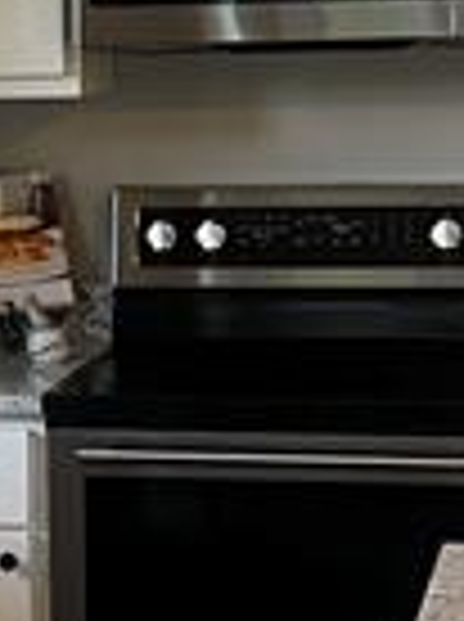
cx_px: -23
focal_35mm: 145
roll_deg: +1.3
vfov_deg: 13.6
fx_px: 2600
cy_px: 472
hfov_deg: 10.1
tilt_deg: -10.5
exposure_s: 1/60
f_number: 1.5
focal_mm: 5.7
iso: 125
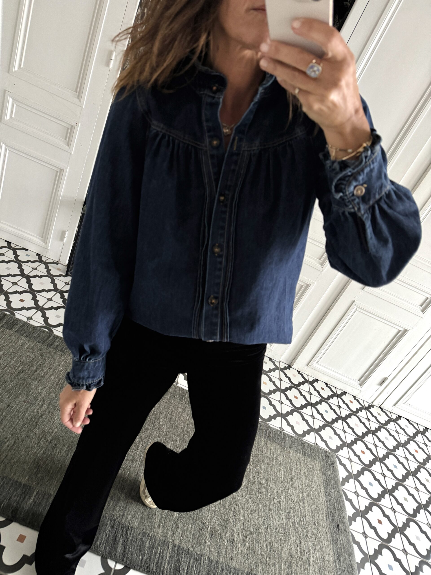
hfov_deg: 56.8
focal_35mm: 24
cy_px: 288
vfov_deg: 71.6
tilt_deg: -46.2
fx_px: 398
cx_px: 216
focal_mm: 6.76
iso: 250
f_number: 1.78
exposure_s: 1/60
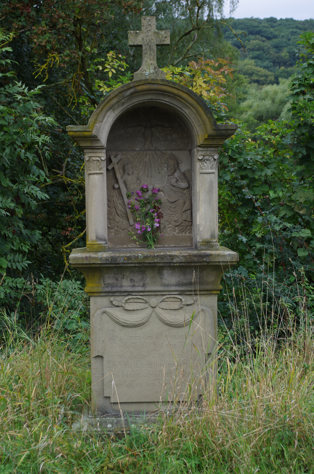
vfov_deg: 24.7
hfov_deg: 16.5
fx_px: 1084
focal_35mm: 82
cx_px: 157
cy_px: 237
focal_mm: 55
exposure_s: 1/100
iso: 200
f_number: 9
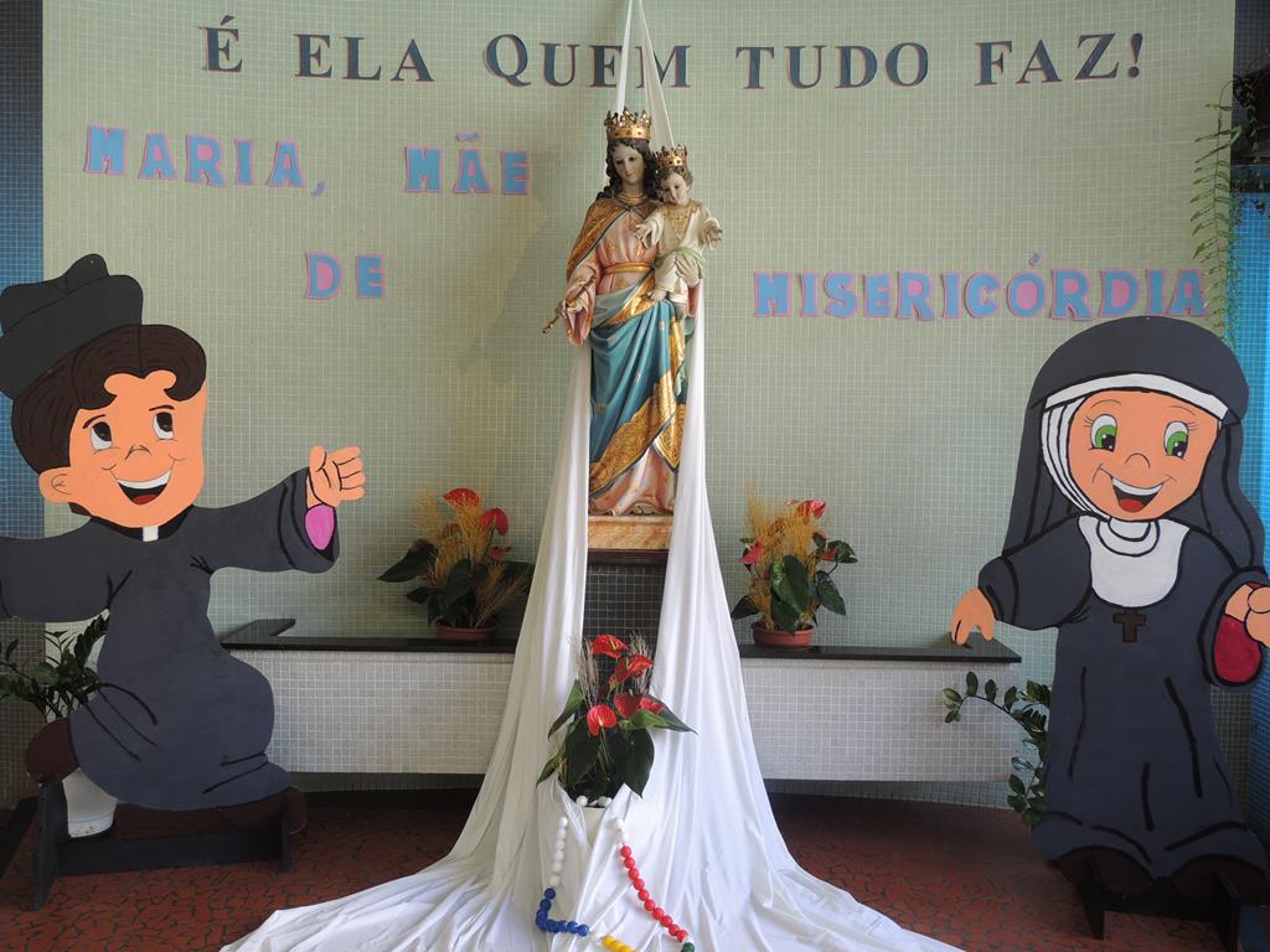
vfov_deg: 42.9
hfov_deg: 55.4
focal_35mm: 33
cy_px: 476
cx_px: 635
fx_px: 1211
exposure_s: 1/50
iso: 160
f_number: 3.2
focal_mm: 5.8
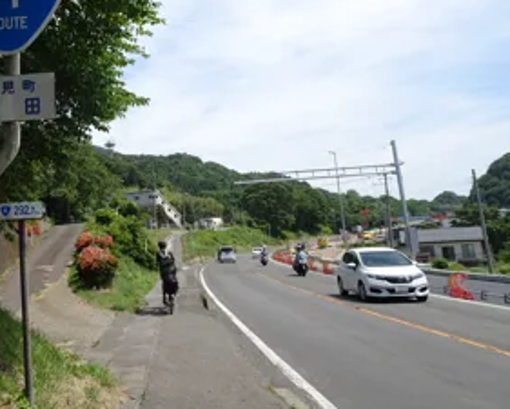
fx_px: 604
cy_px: 125
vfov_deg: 36.8
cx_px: 85
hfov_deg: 43.2
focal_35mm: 40
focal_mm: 4.1
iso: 80
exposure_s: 1/640
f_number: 3.5
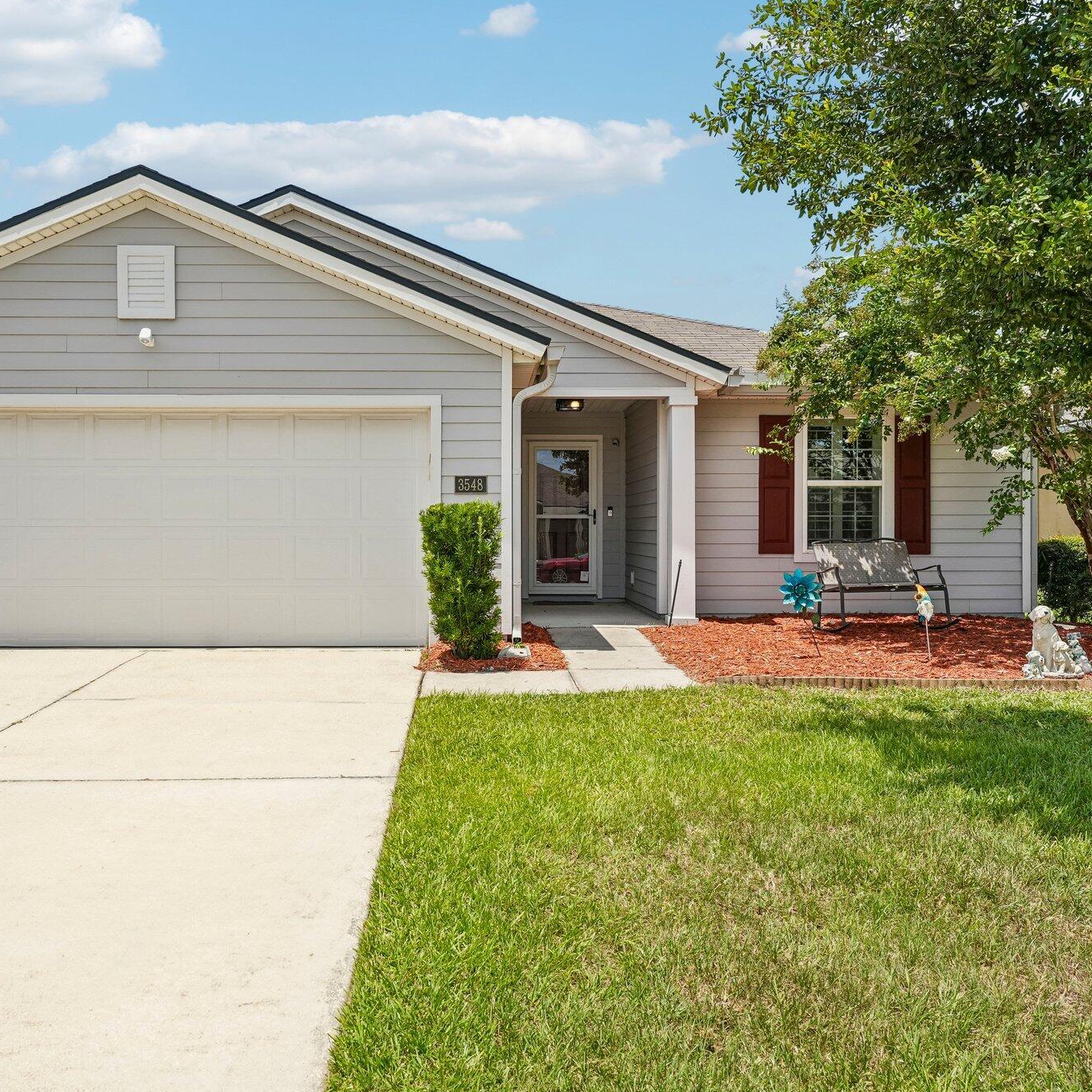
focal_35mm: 26
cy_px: 554
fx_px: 942
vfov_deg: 60.2
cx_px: 486
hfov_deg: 60.1
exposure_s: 1/400
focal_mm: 20.3
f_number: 9
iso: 400
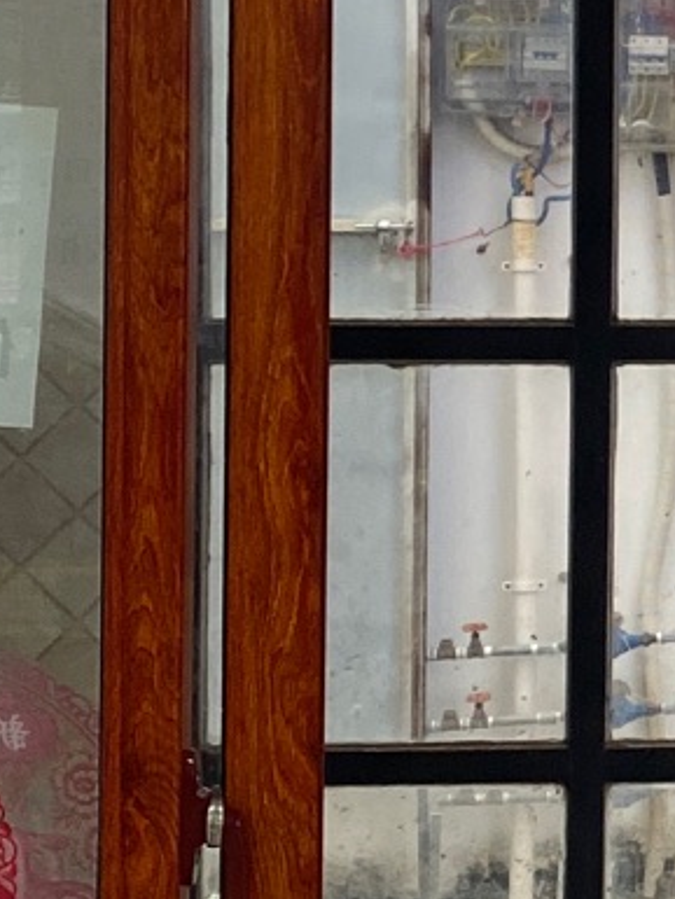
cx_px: 1343
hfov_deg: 10.2
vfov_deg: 14.5
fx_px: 3508
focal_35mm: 135
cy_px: 145
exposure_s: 1/100
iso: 125
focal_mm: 4.25
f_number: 1.8
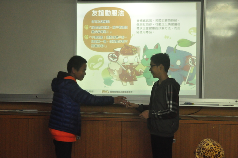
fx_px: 495
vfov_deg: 18.1
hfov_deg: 27.0
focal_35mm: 75
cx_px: 119
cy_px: 79
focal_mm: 50
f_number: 5
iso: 3200
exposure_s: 1/100
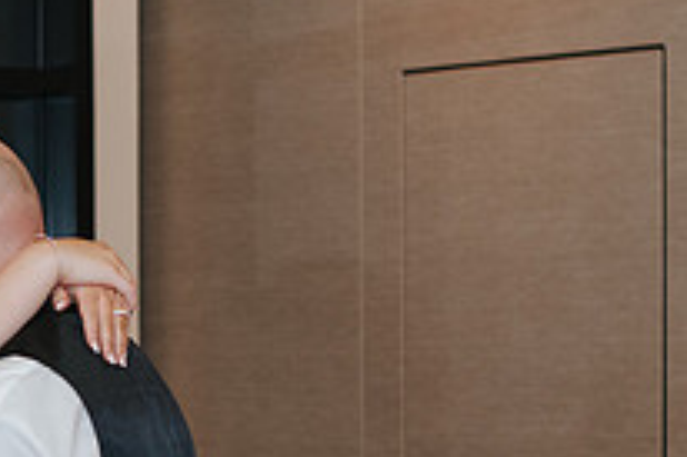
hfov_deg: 12.3
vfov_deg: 8.3
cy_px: 431
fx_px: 3127
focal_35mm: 164
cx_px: -45
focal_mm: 50
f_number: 3.2
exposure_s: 1/200
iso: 800
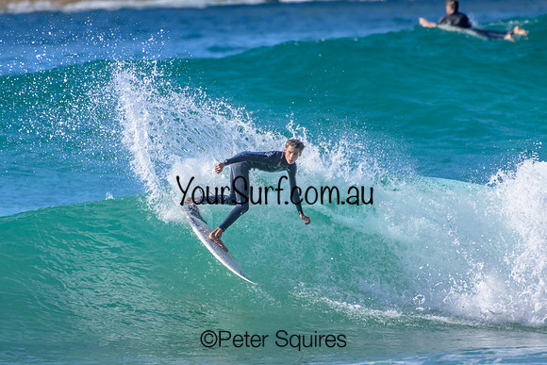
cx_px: 274
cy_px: 182
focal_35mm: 1000
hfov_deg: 2.1
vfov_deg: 1.4
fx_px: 15197
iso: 1400
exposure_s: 1/2000
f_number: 11
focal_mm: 1000
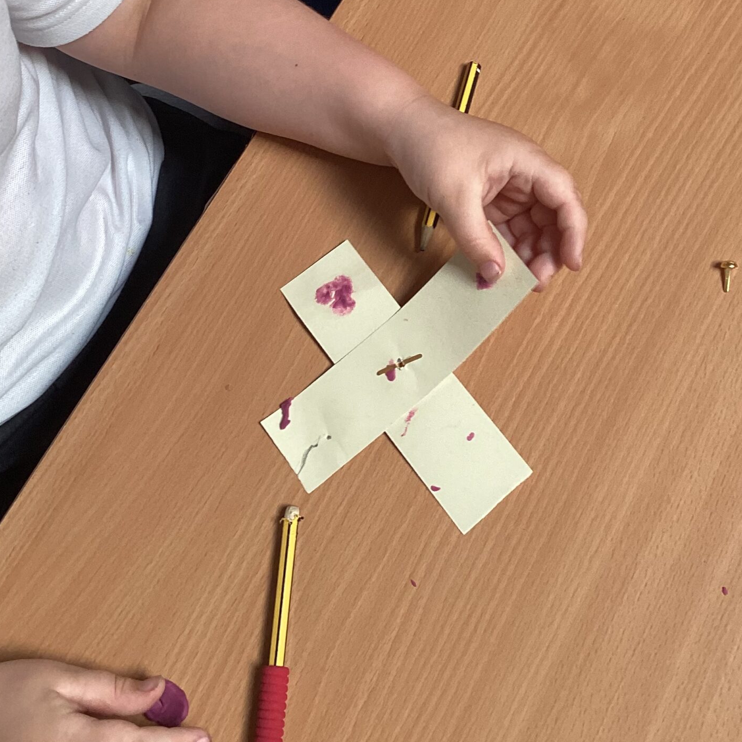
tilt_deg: -65.4
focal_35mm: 50
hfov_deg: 34.0
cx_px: 395
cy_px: 173
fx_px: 1213
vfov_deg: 33.3
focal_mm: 3.3
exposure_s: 1/50
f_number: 2.4
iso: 64
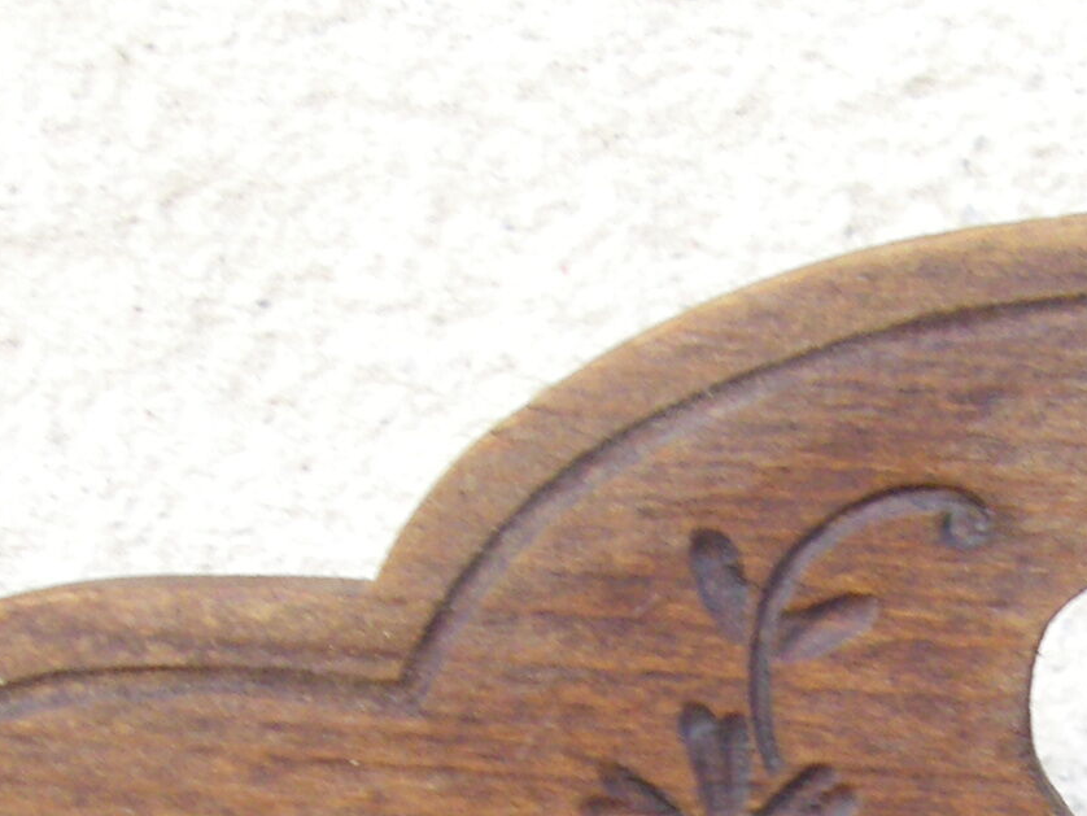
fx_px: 4649
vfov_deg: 9.9
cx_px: 1153
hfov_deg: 13.1
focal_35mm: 148
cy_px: 1013
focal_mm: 6.3
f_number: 3.5
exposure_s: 1/50
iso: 160
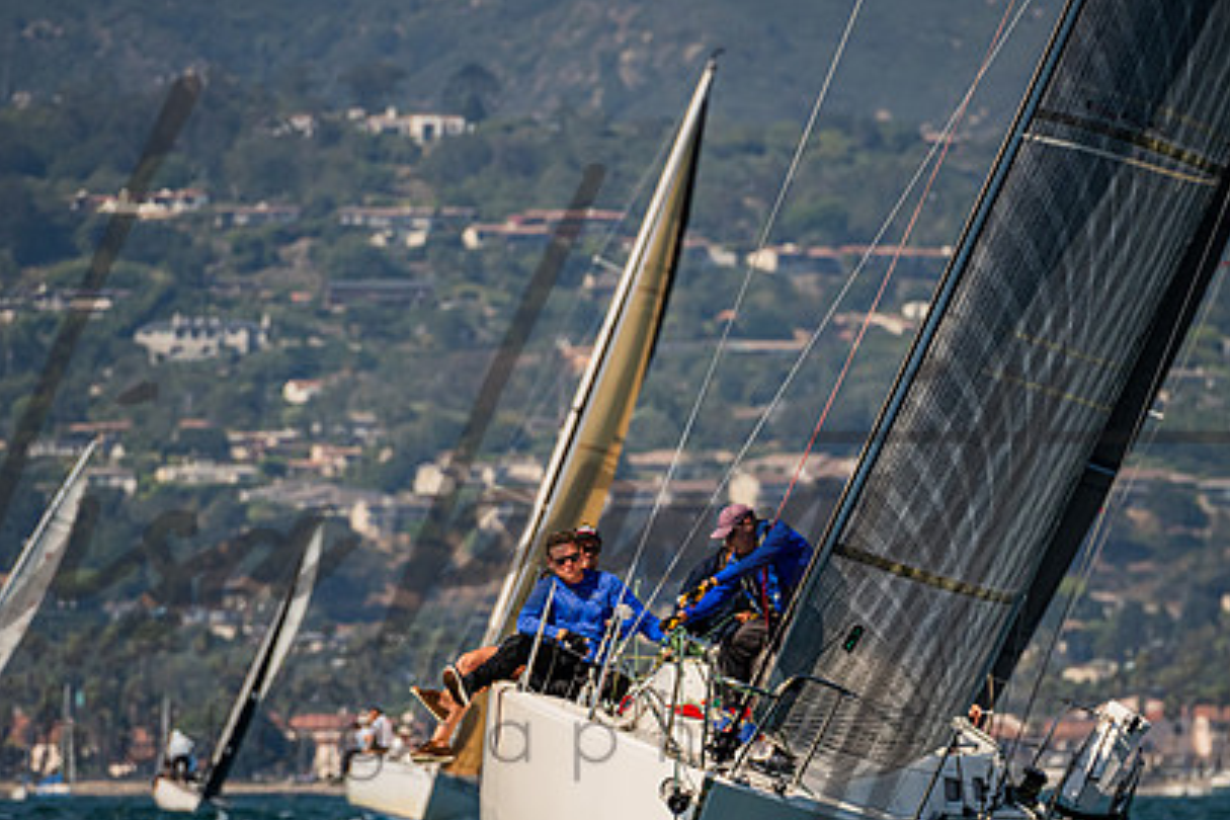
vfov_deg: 2.0
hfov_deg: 3.0
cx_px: 652
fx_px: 23710
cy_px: 545
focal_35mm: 694
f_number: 8
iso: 500
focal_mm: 400
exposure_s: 1/2500
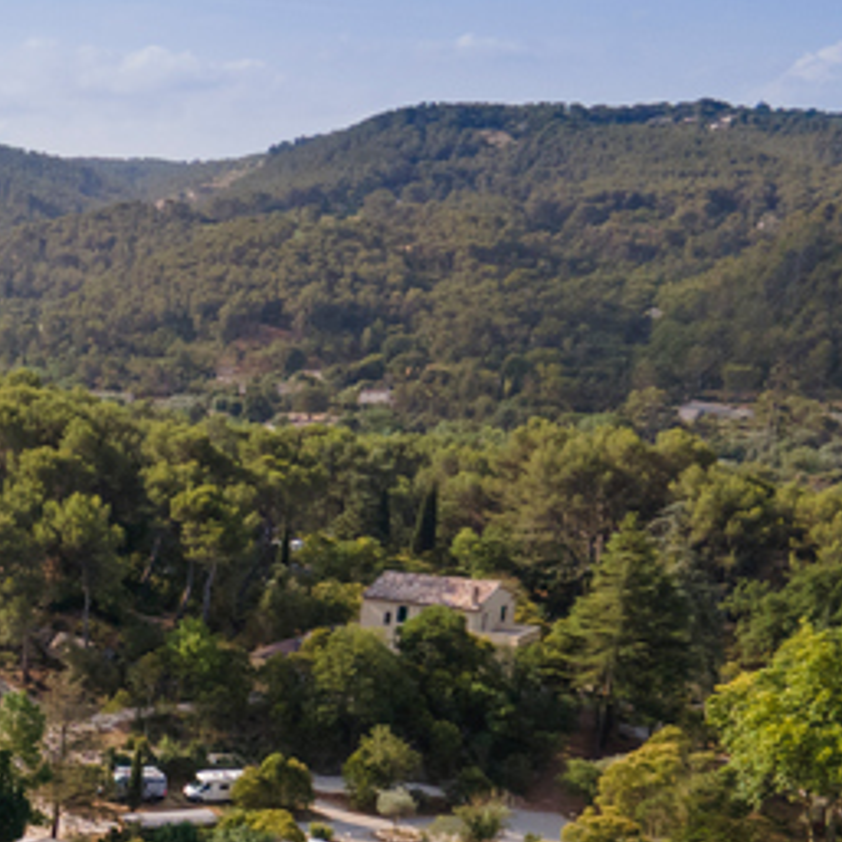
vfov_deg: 24.5
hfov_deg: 22.0
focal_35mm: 66
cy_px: 901
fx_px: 1816
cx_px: -390
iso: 110
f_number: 2.8
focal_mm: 4.5
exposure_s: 1/730
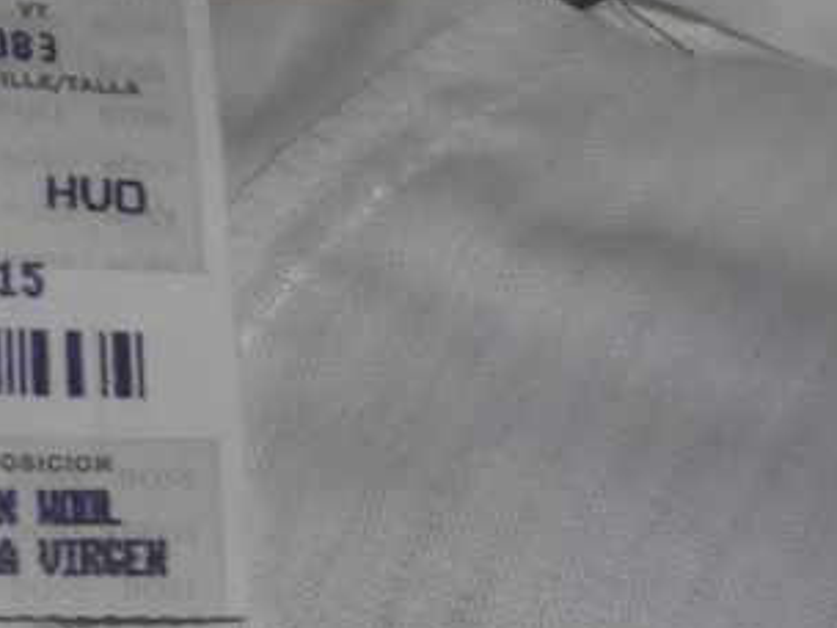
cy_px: 333
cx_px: -44
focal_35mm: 125
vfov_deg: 11.9
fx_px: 3022
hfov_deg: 15.4
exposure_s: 1/60.1
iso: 50
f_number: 3.2
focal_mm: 6.3
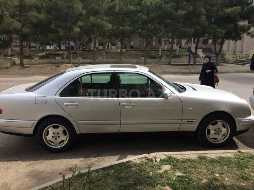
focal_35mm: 29
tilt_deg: -11.2
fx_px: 213
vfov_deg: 48.2
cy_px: 95
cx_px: 127
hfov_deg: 61.7
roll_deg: +1.0
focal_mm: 4.15
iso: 32
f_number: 2.2
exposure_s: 1/820
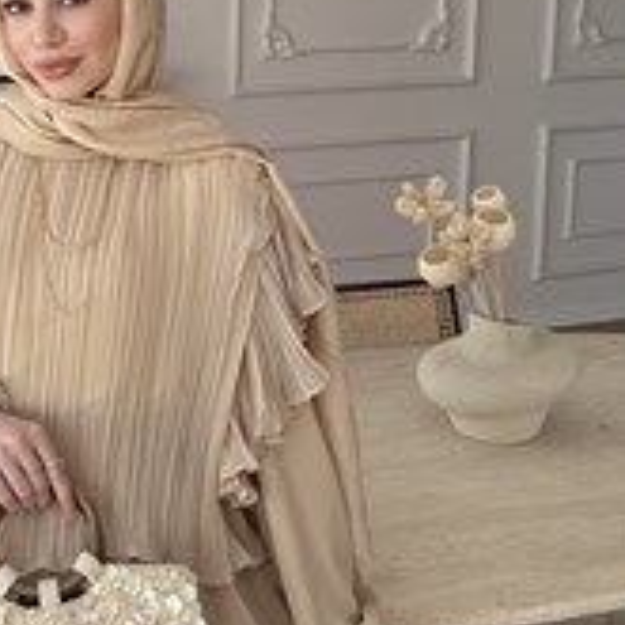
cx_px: 53
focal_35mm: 53
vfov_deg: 32.2
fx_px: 1083
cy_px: 301
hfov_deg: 30.7
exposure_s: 1/695
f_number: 1.78
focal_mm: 6.76
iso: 100
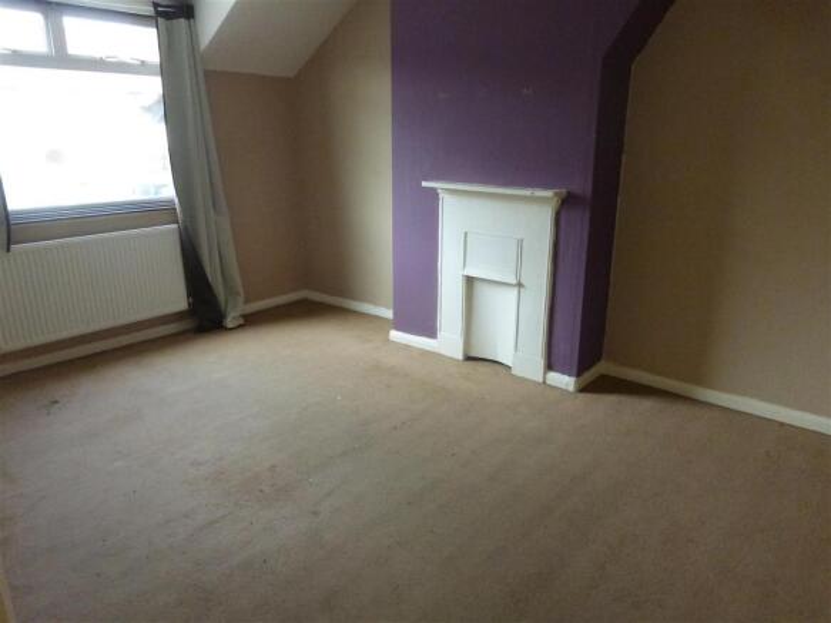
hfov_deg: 69.4
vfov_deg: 54.9
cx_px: 416
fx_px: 600
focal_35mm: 25
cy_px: 312
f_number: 3.3
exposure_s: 1/250
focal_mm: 4.3
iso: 800
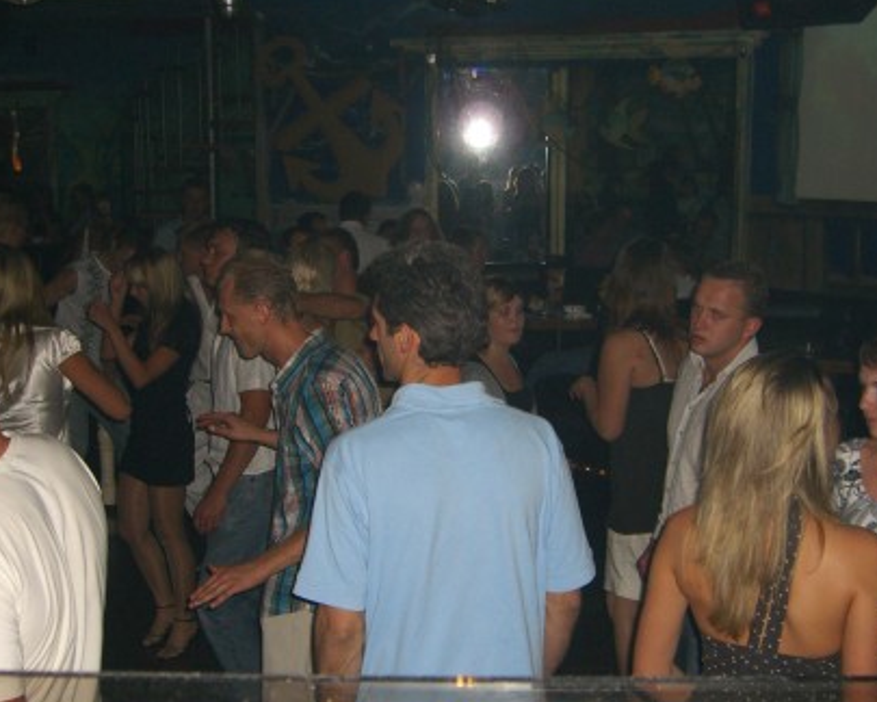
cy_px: 394
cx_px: 450
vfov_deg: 27.6
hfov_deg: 34.1
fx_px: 1428
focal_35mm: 55
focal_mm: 7.9
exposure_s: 1/60
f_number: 2.8
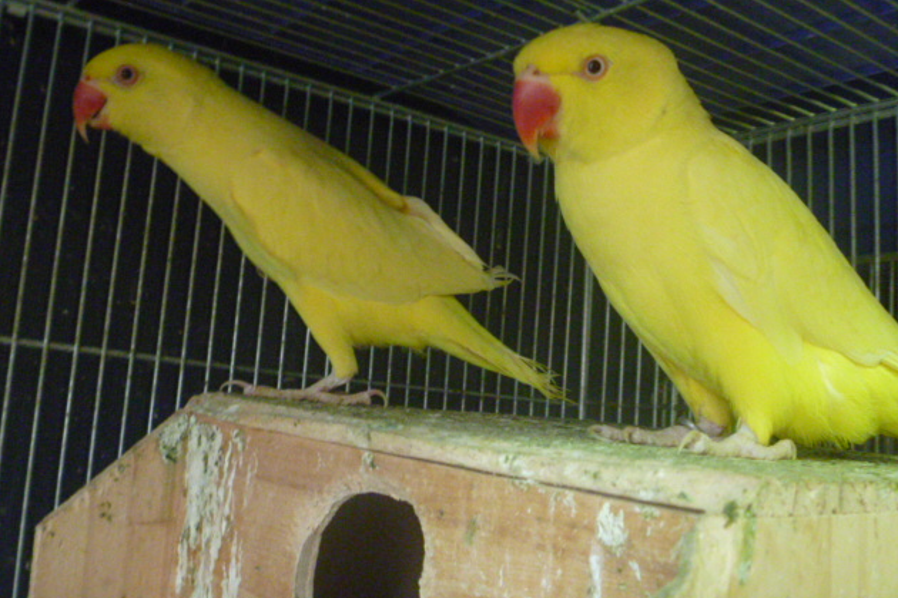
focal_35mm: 37
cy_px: 278
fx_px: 923
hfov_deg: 51.9
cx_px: 445
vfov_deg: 35.9
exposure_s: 1/15
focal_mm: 6.3
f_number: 3.5
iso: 800
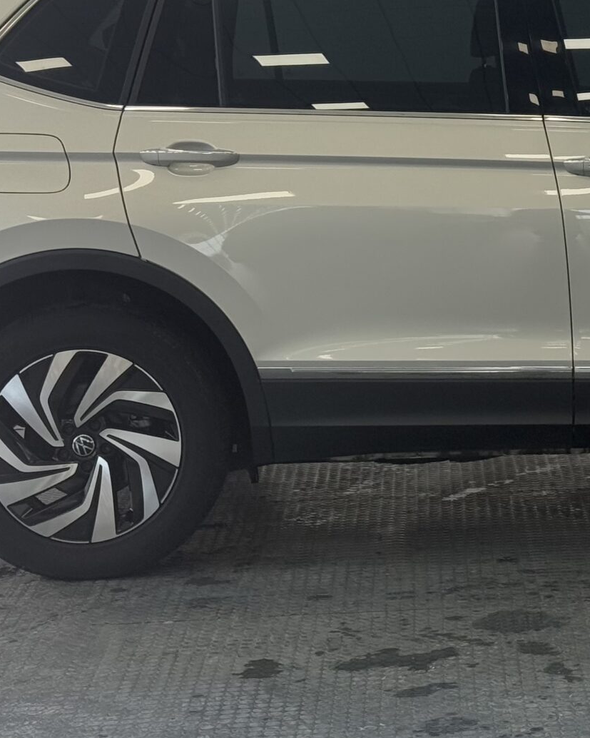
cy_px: 143
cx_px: 601
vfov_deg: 16.4
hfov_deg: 13.1
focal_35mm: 116
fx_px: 2532
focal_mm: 6.76
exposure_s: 1/258
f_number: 1.78
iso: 80
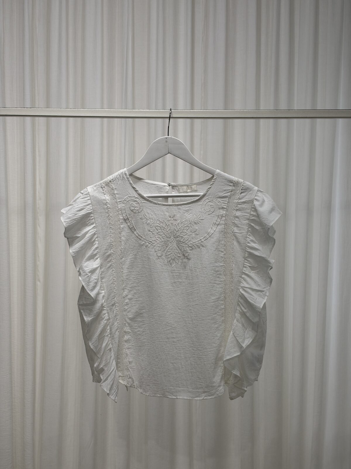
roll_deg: -0.7
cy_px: 234
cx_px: 176
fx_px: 649
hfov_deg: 30.3
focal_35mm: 48
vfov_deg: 39.7
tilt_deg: -1.2
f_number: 1.8
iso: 50
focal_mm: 6.93
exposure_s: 1/154
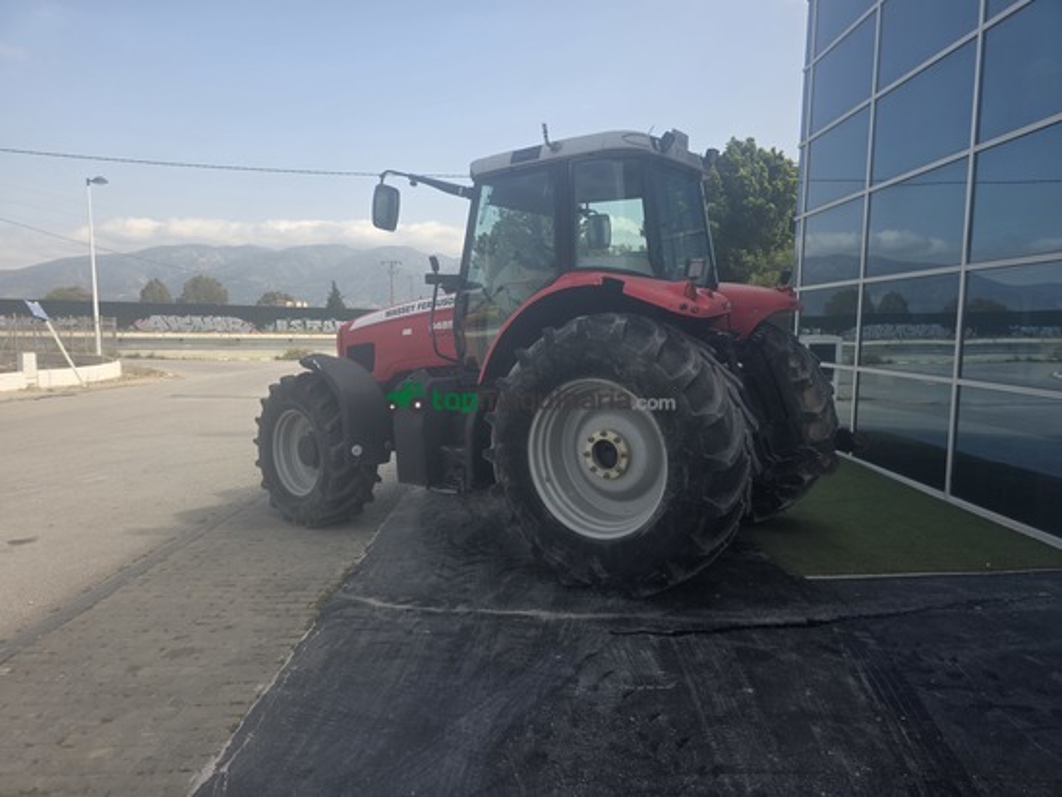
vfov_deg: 58.9
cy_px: 398
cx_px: 531
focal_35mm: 23
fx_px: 706
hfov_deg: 73.9
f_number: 1.7
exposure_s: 1/2874
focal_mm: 6.3
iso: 80
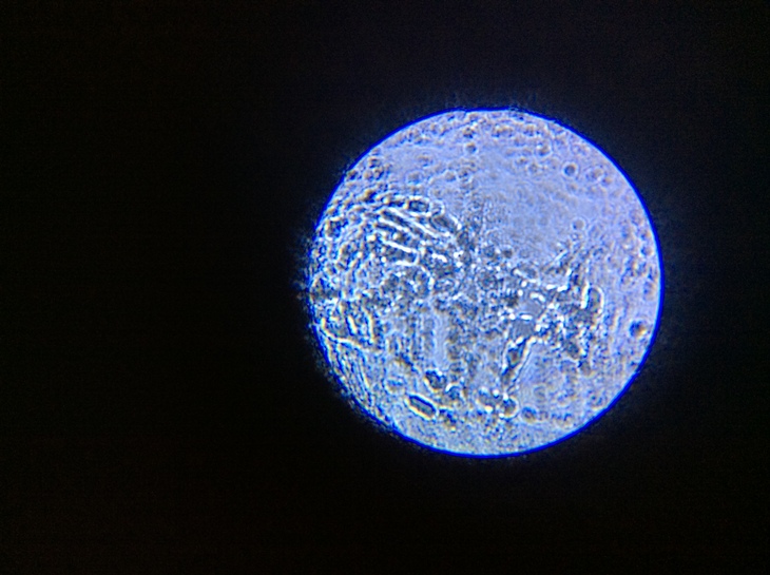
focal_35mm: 32
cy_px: 288
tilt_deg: -68.8
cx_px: 385
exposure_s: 1/24
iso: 64
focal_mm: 3.3
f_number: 2.4
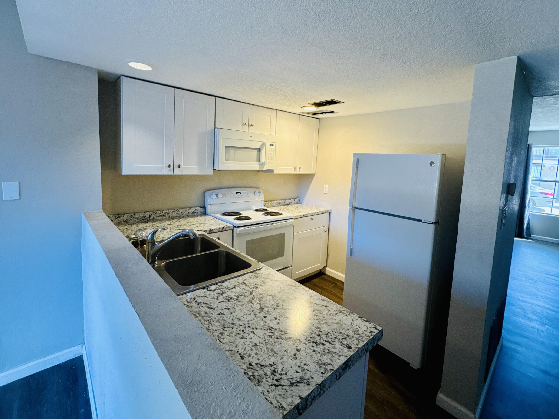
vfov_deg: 77.8
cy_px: 185
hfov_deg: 94.4
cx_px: 296
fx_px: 258
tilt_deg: -5.3
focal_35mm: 16
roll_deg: -2.4
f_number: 2.2
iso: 160
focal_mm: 2.22
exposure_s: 1/60
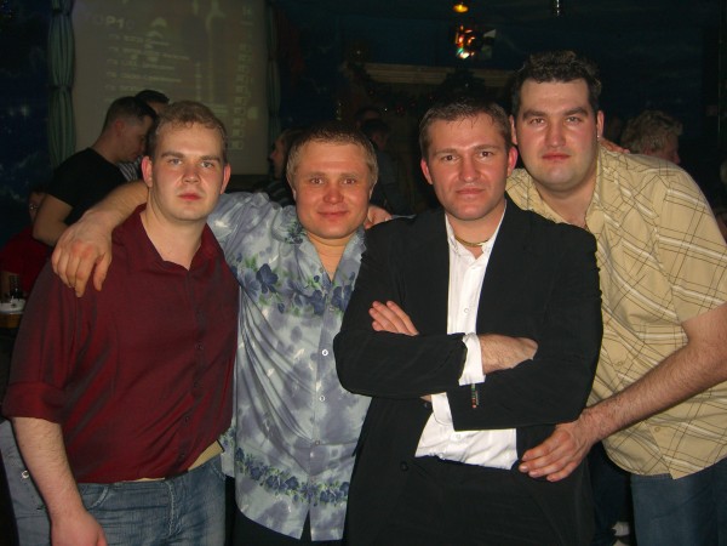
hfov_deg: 49.0
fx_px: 798
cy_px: 273
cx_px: 364
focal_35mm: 38
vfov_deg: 37.7
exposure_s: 1/60
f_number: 2.8
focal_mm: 7.9
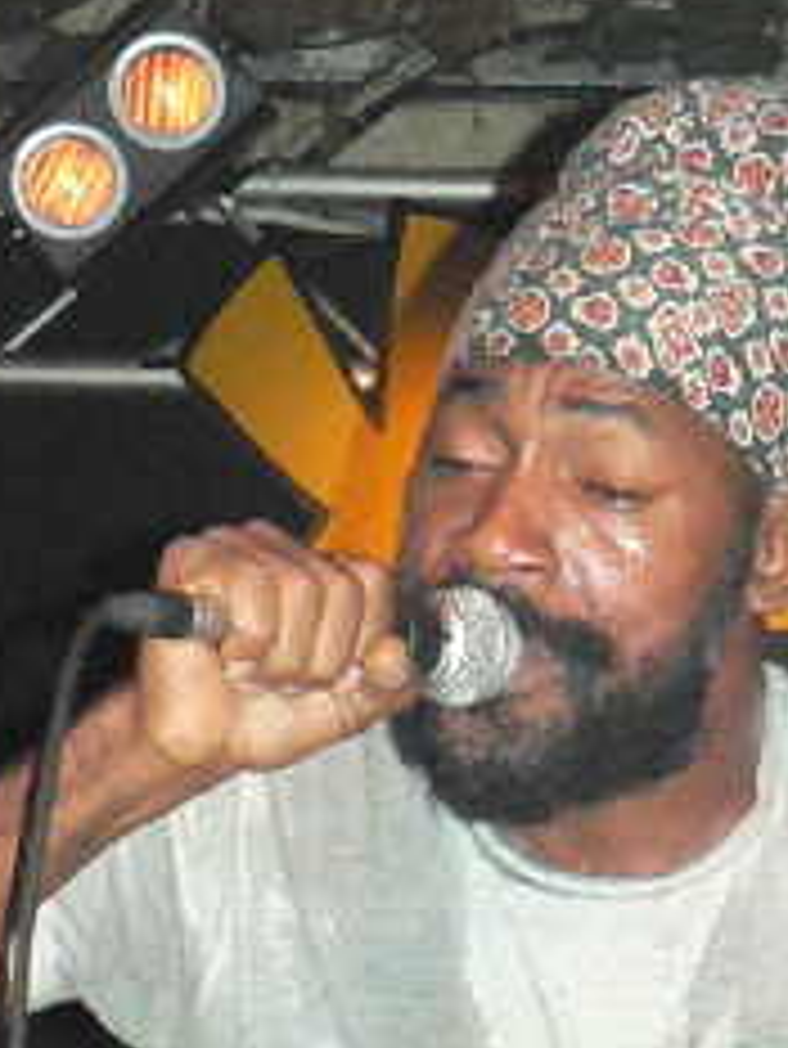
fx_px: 2729
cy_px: 1142
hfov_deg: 16.4
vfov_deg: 20.8
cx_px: 441
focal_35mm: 90
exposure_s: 1/60
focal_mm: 6
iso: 400
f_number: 2.8
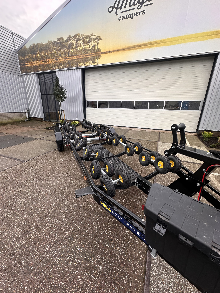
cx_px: 110
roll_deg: -2.5
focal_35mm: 14
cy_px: 146
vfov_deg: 102.1
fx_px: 119
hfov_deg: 85.7
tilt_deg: -17.5
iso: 40
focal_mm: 2.22
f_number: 2.2
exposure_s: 1/134
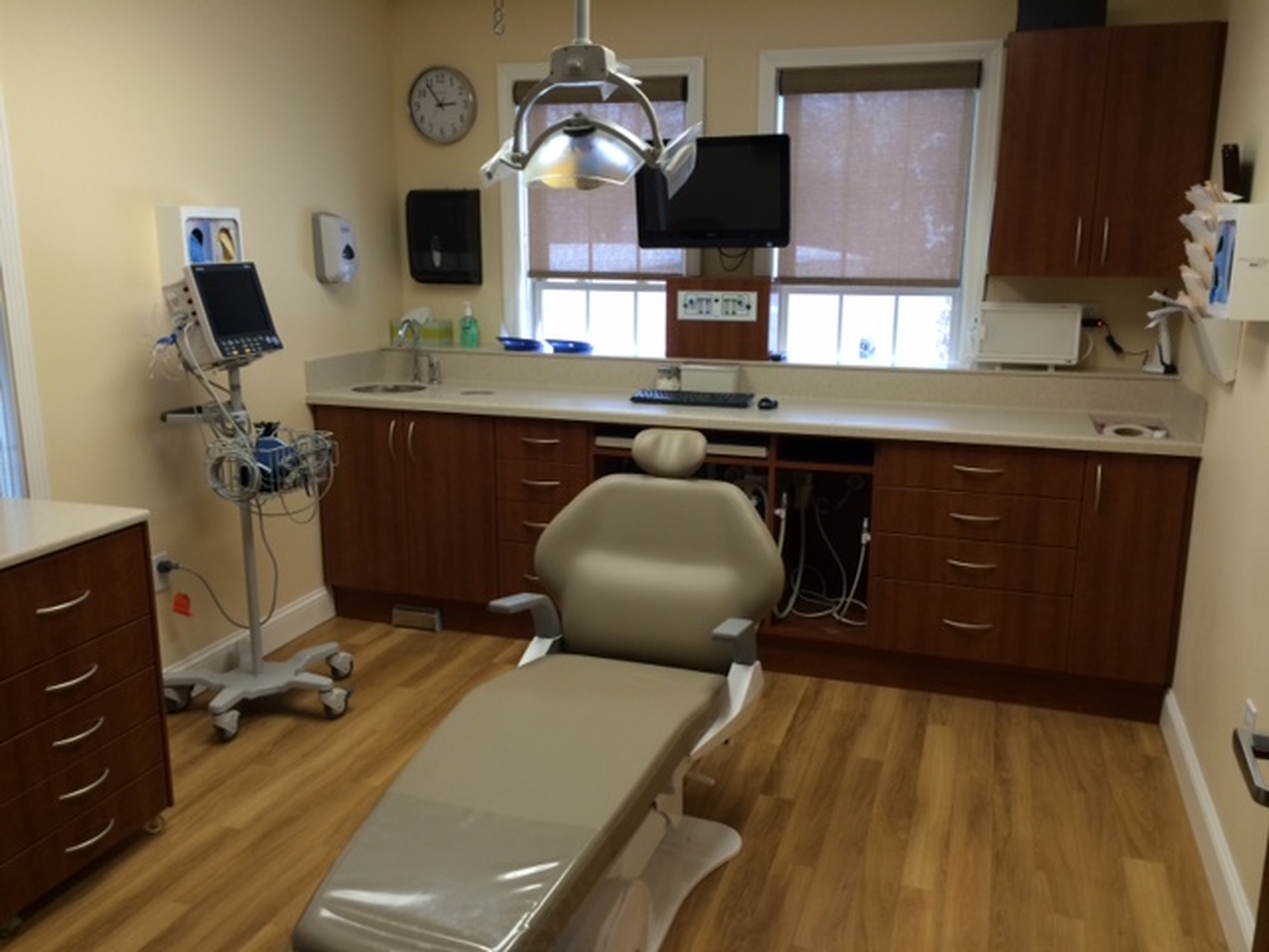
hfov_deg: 60.0
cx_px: 634
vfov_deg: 46.8
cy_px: 476
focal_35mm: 30
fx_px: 1100
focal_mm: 4.12
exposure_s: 1/30
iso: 50
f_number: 2.2
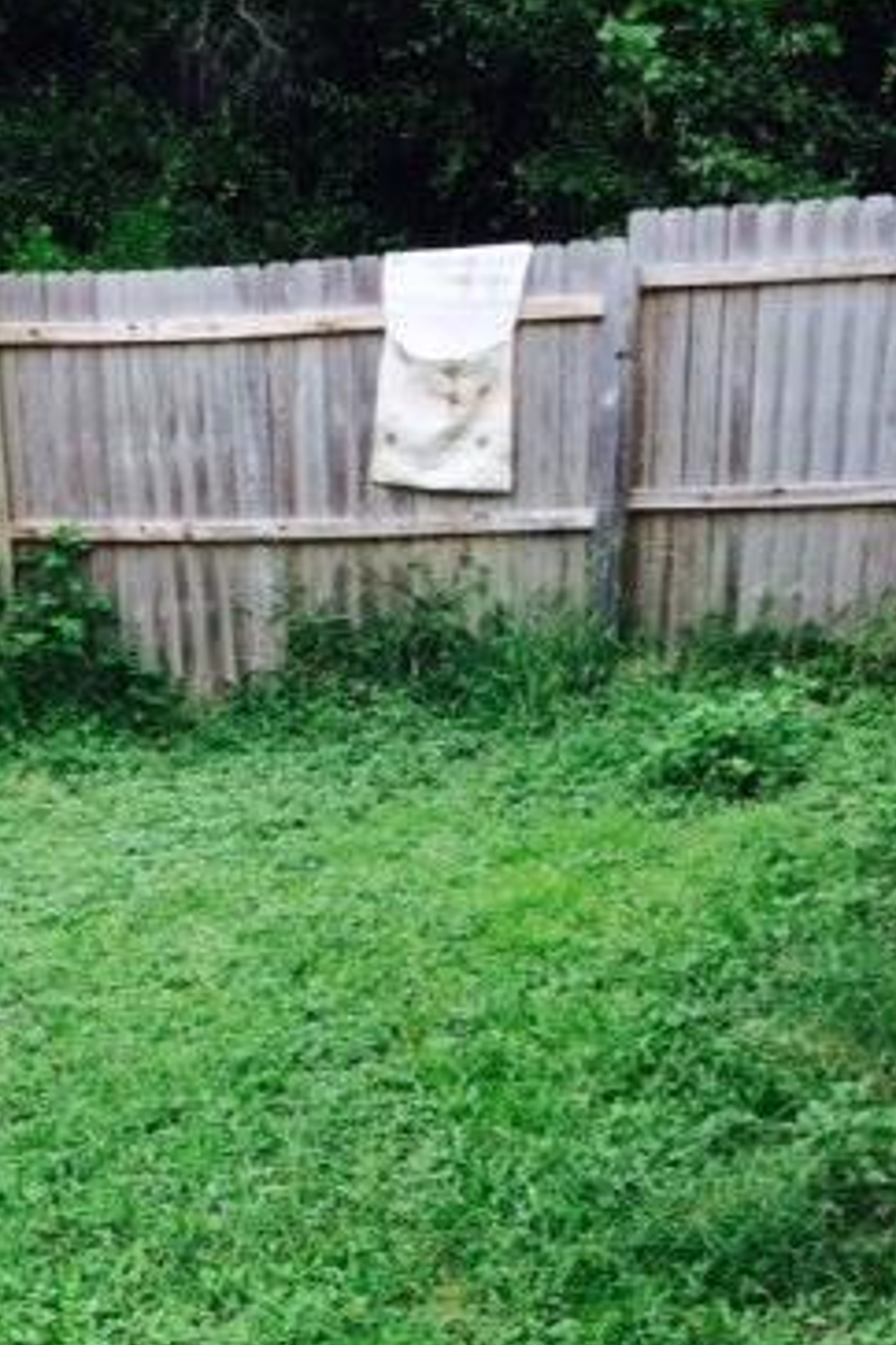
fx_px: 2053
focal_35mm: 55
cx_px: 230
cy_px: 1145
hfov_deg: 24.4
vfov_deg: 34.7
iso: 32
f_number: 2.2
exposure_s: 1/391
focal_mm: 4.12
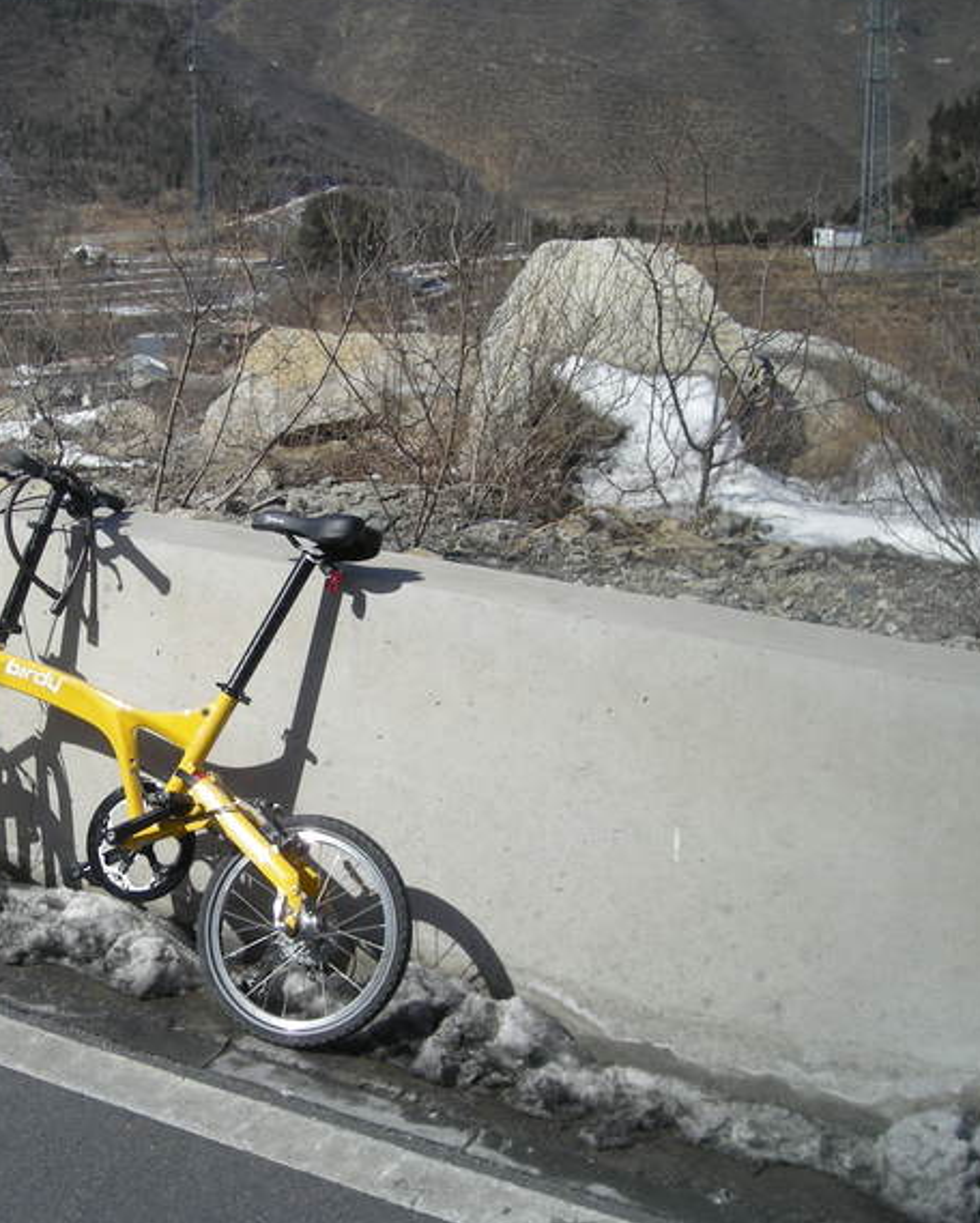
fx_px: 1738
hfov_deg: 30.6
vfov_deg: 38.8
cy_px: 595
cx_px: 185
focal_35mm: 48
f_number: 5.7
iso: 50
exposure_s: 1/300
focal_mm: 5.7
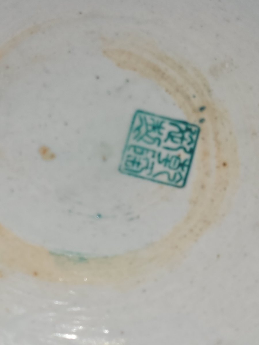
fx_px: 259
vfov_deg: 67.3
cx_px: 130
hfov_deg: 53.1
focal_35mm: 26
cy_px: 172
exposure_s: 1/228
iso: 40
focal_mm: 5.4
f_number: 1.8
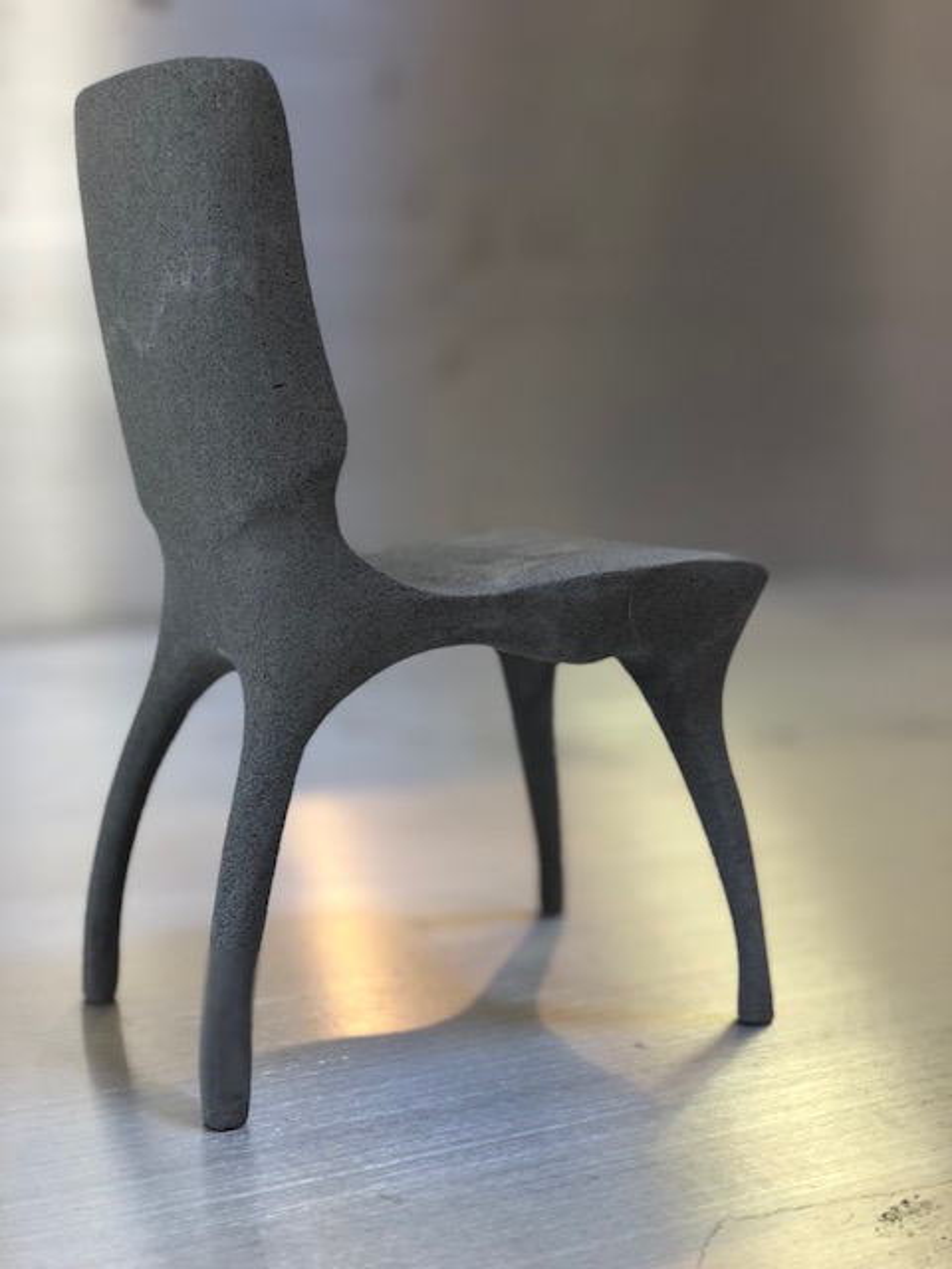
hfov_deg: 28.0
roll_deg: +0.4
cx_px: 476
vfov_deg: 36.8
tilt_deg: -8.8
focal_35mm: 52
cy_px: 634
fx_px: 1907
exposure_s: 1/120
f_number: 2.4
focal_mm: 6
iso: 160
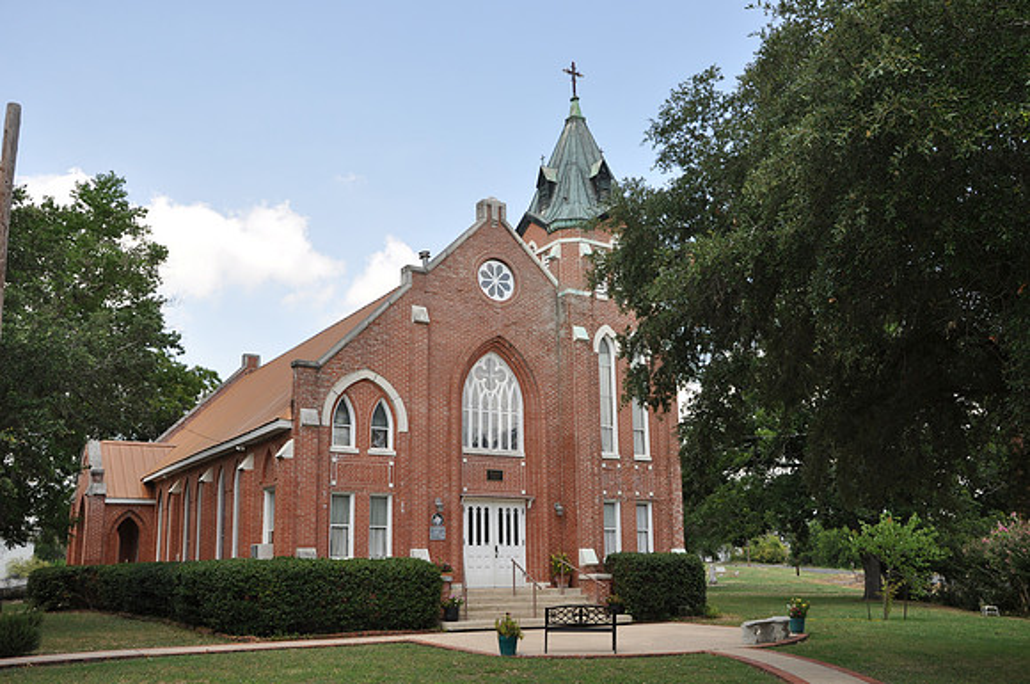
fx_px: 943
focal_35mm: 33
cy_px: 342
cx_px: 515
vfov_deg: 39.9
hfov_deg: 57.3
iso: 200
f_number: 7.1
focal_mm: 22
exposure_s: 1/200
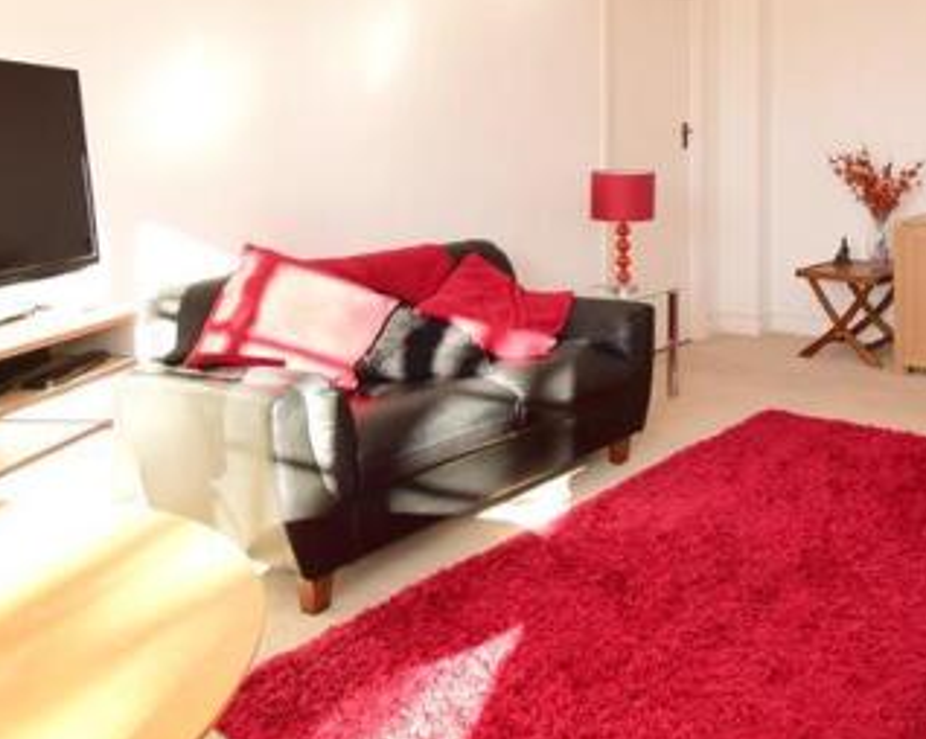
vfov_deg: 43.6
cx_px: 740
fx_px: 876
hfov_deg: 52.2
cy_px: 147
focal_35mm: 32
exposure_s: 1/40
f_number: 6.3
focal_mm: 11
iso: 200
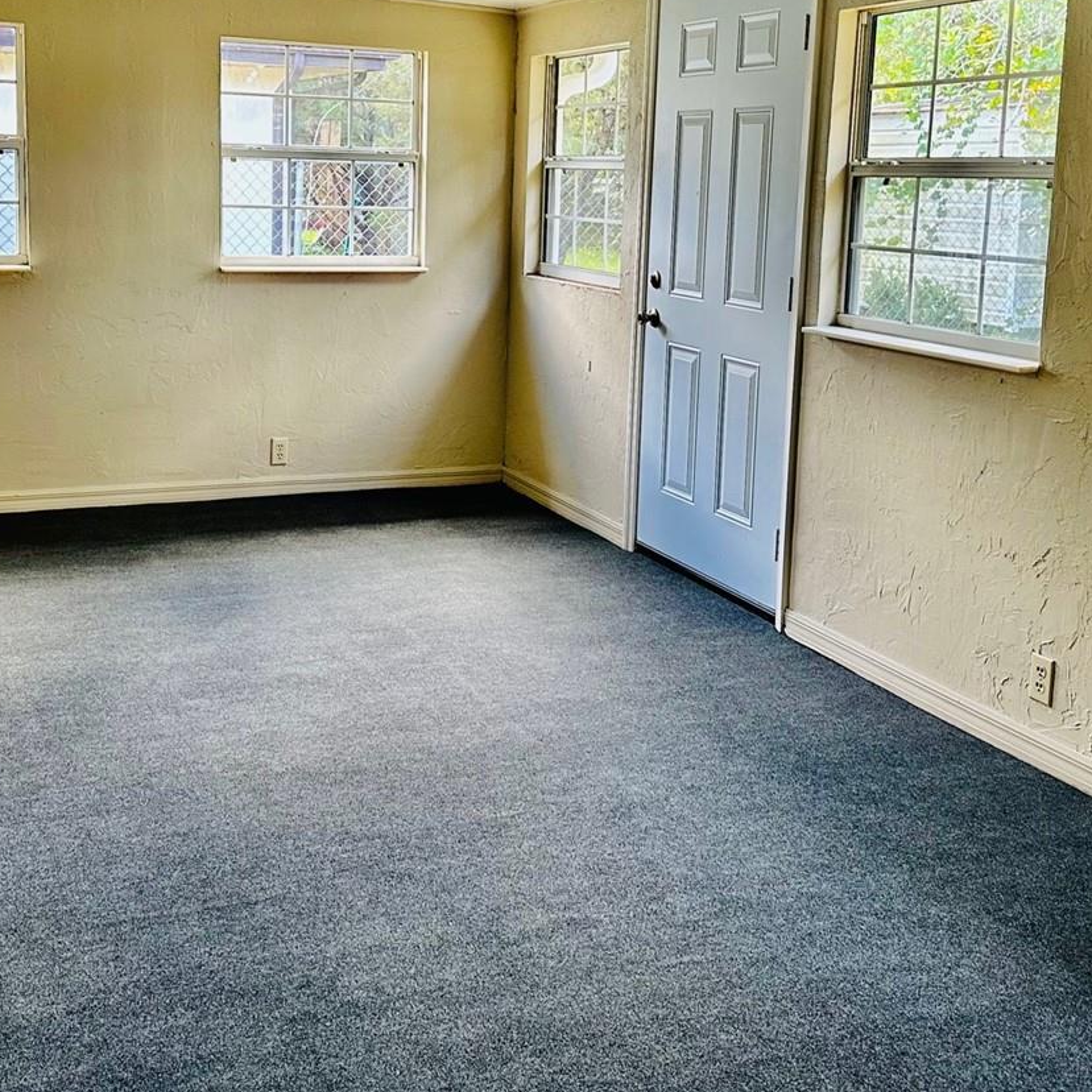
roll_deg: -1.0
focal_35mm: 41
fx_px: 1463
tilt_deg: -8.3
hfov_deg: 40.9
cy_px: 330
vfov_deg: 40.2
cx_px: 485
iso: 250
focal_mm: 6.86
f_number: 1.78
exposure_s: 1/120
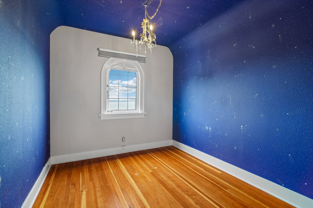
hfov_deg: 96.7
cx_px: 156
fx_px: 139
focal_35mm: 16
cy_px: 104
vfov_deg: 73.7
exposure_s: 1/40
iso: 1600
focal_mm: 16
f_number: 8
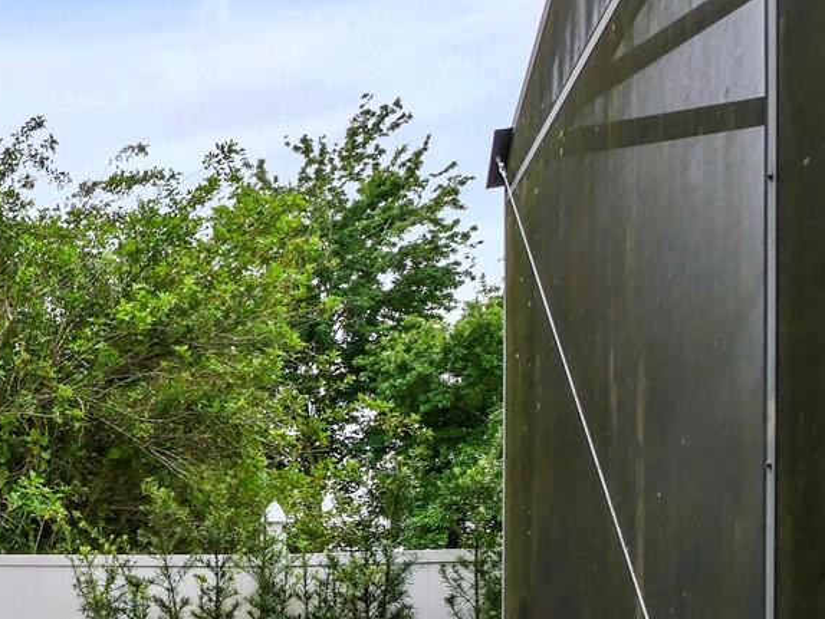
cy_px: 676
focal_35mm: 39
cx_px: -298
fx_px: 930
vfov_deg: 32.5
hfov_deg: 32.6
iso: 200
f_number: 7.1
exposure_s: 1/320
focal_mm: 7
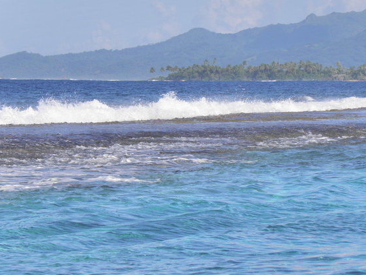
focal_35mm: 273
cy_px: 127
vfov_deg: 5.4
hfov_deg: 7.3
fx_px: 2886
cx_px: 188
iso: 64
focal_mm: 42.26
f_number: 5.6
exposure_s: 1/400
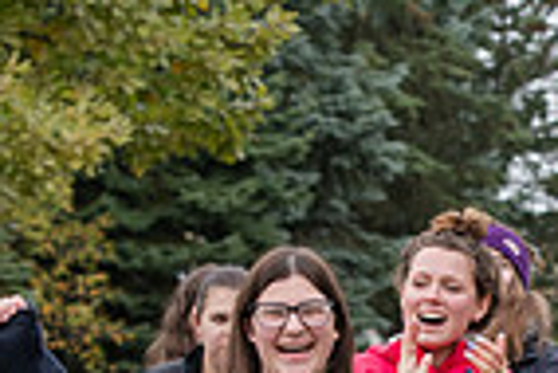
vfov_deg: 4.8
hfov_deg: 7.1
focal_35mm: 285
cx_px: 778
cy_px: 583
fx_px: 4422
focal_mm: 70
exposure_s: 1/320
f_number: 5
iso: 400
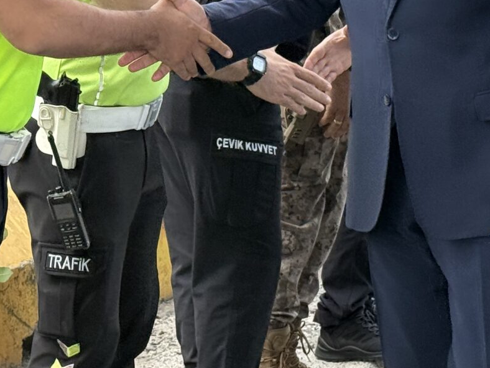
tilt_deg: -6.8
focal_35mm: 156
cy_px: 67
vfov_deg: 9.5
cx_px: 77
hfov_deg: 12.6
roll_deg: -2.5
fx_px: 2208
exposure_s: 1/1678
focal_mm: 6.76
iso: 100
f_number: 1.78
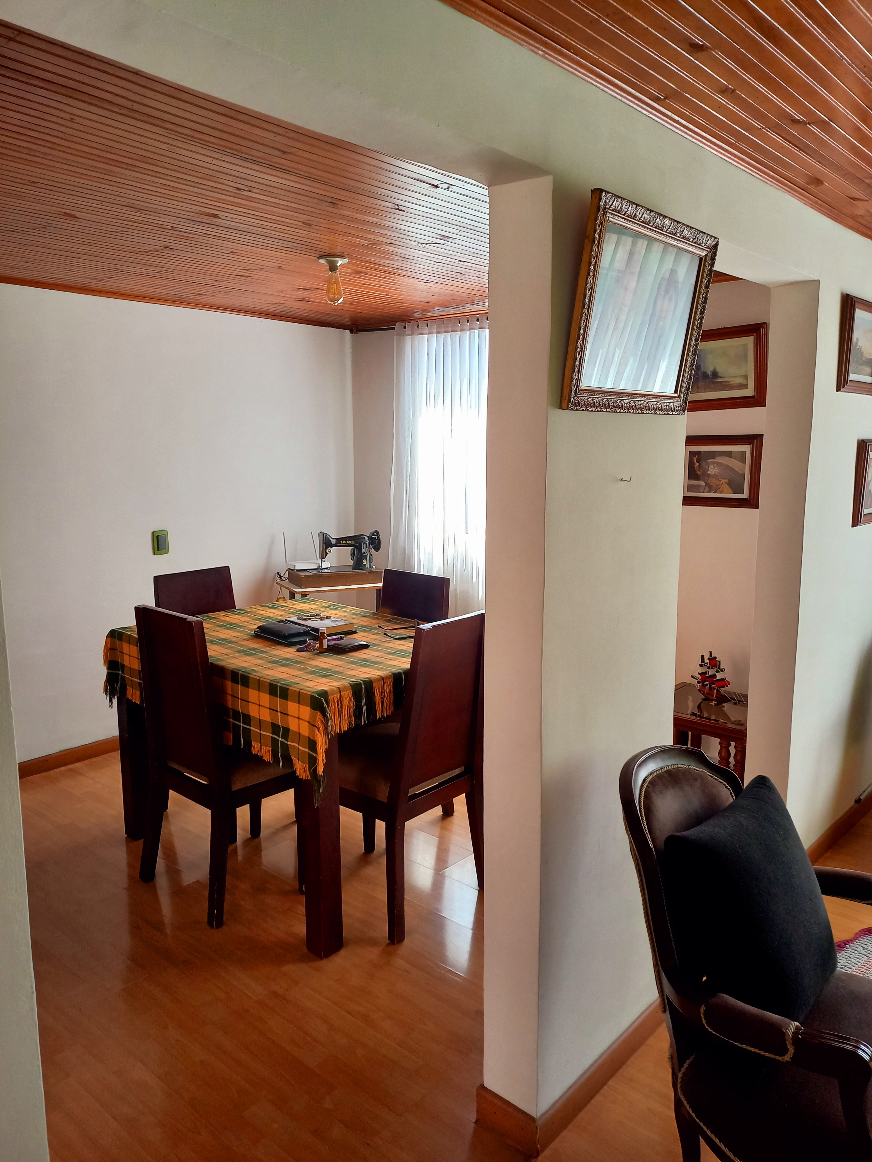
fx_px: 840
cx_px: 436
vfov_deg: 69.4
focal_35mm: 25
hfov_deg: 54.9
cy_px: 581
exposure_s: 1/50
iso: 125
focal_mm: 4.65
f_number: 1.8
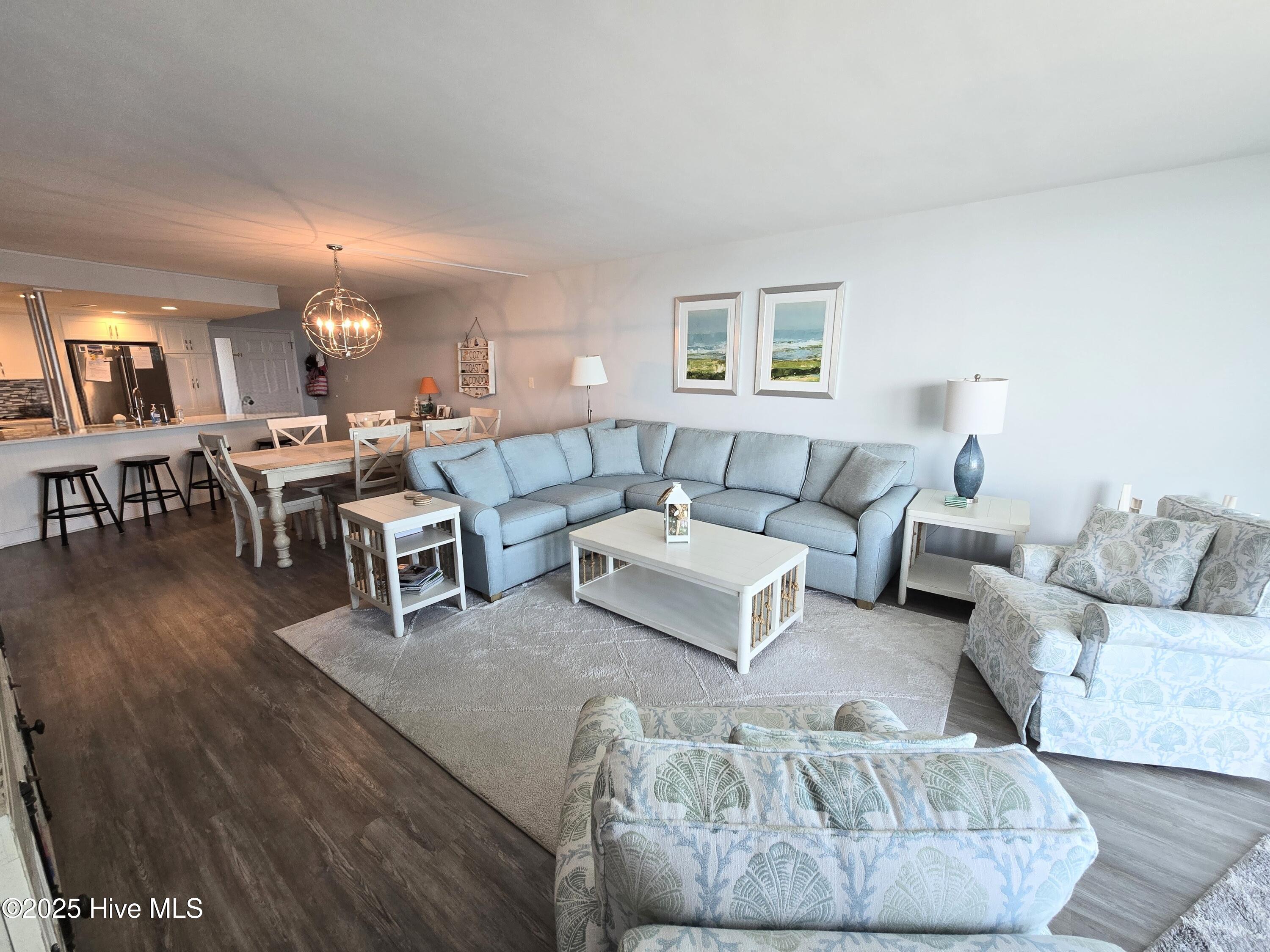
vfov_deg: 89.9
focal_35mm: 13
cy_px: 476
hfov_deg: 106.2
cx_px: 635
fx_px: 477
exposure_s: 1/60
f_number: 2.2
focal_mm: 2.2
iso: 80
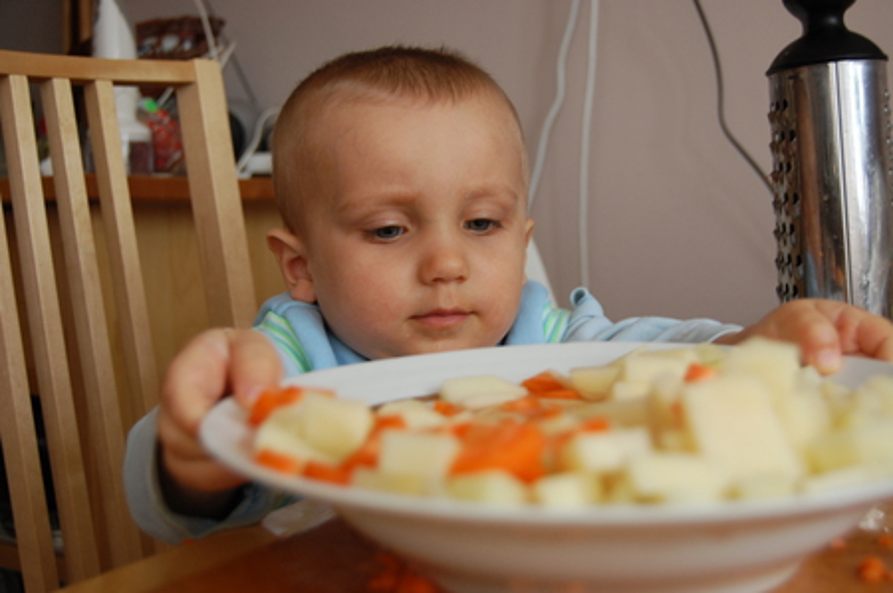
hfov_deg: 42.4
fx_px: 1152
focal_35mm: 46
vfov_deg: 28.9
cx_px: 446
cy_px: 296
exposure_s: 1/60
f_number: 4.5
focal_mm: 31
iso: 400
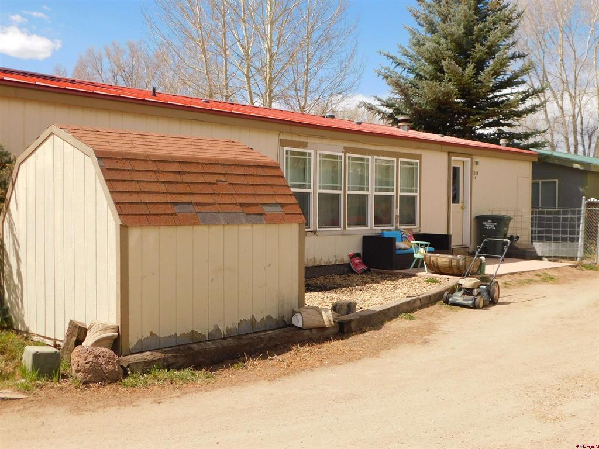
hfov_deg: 46.8
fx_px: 692
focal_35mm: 40
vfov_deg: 36.0
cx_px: 300
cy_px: 224
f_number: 3.6
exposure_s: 1/1000
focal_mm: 7.1
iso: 125
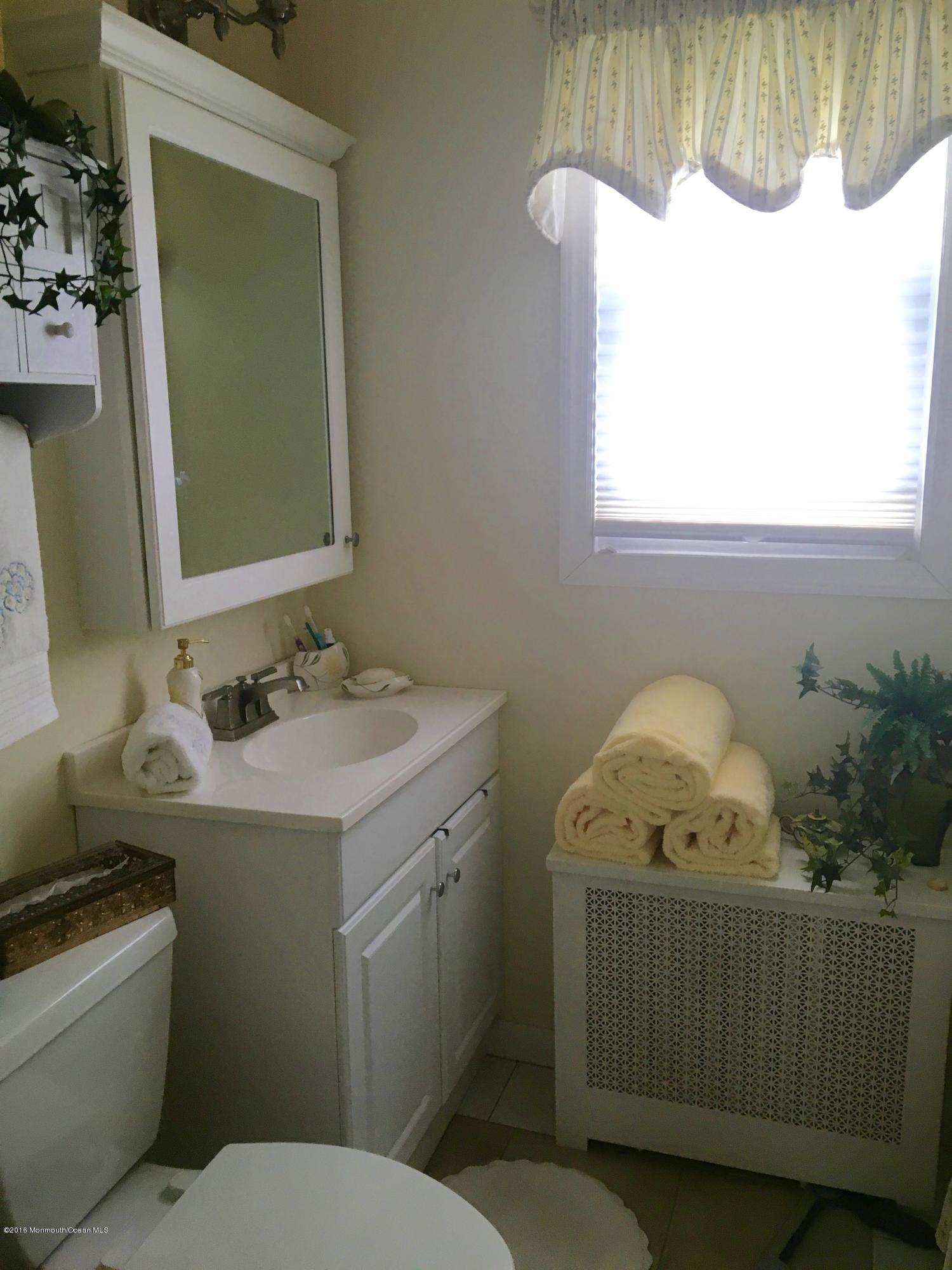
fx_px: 1063
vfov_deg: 61.7
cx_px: 476
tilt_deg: -11.7
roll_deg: +1.2
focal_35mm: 29
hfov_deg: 48.2
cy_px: 635
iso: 64
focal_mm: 4.15
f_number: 2.2
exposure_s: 1/30
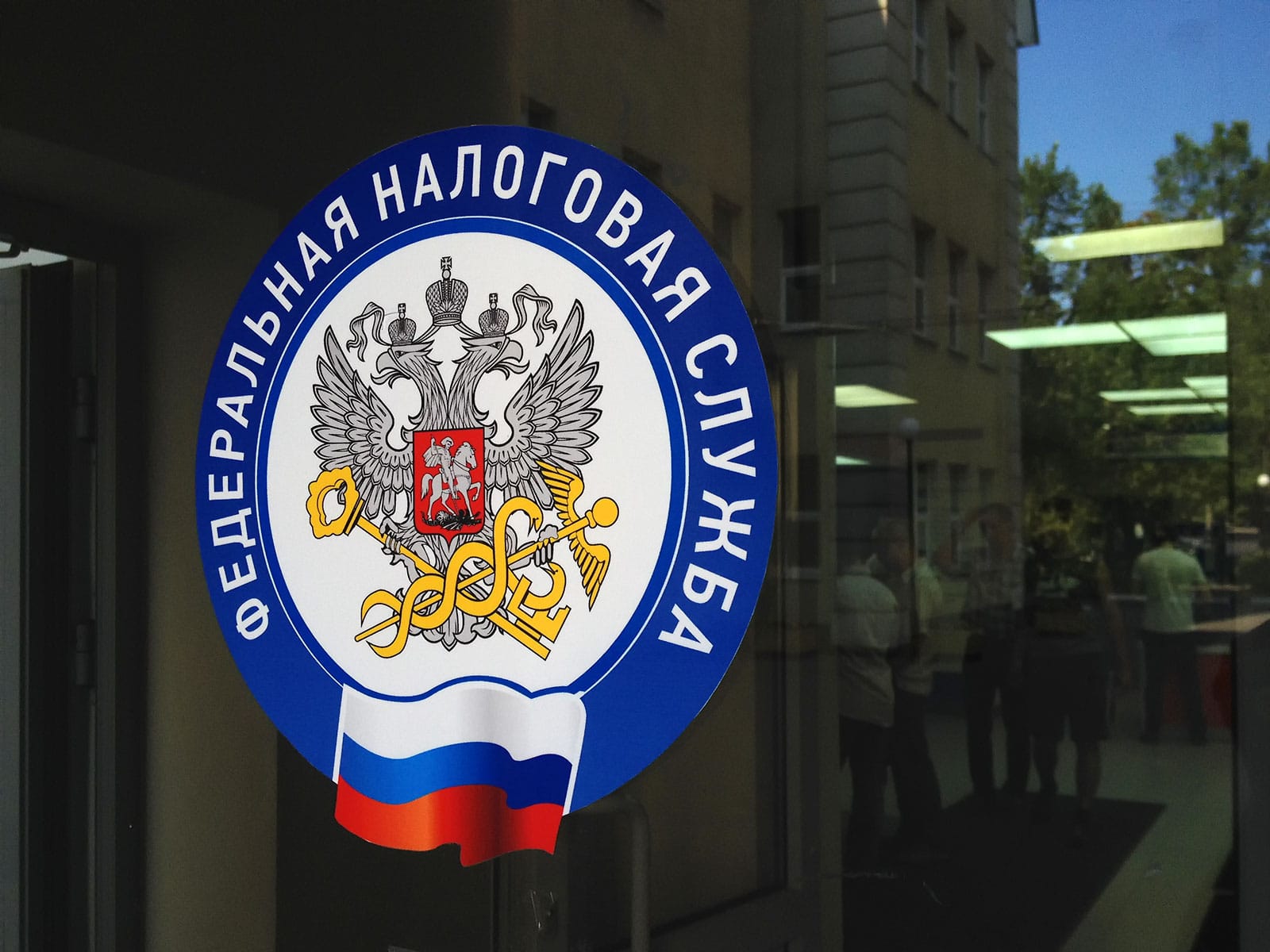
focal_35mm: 35
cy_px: 476
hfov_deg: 52.6
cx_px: 635
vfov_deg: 40.7
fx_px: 1284
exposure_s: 1/303
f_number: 2.4
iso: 50
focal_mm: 4.28
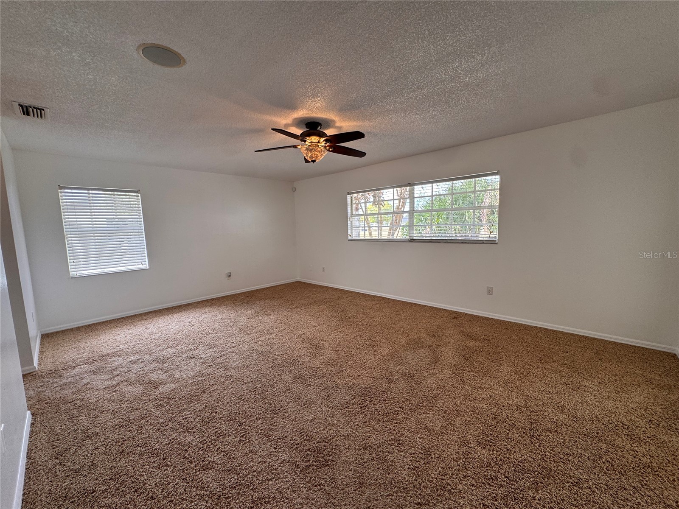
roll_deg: +0.8
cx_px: 340
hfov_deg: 102.1
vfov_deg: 85.7
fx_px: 275
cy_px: 254
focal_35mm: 14
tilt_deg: -7.1
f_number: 2.2
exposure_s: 1/99
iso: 64
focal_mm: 2.22
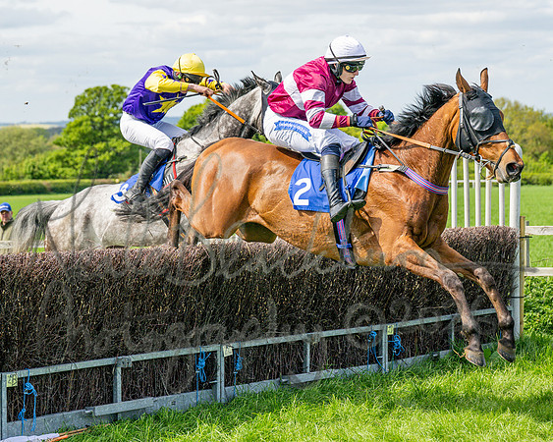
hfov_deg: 16.7
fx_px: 1889
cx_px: 269
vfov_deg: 13.3
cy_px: 243
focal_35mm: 115
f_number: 4
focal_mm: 70
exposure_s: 1/3200
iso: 400
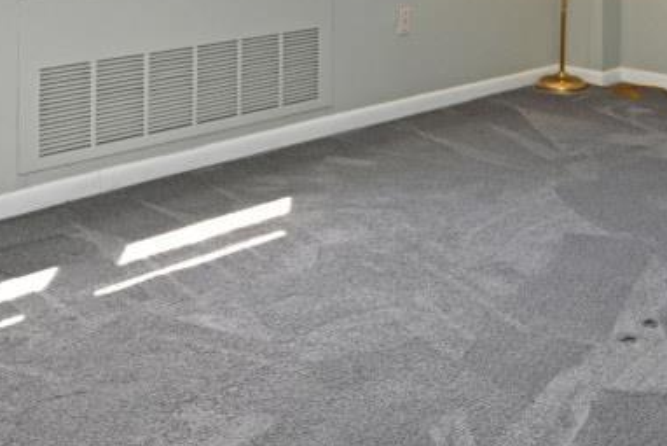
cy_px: -129
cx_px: 487
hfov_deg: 35.5
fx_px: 1019
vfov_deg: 22.2
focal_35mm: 55
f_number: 4.5
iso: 200
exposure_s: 1/80
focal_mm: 14
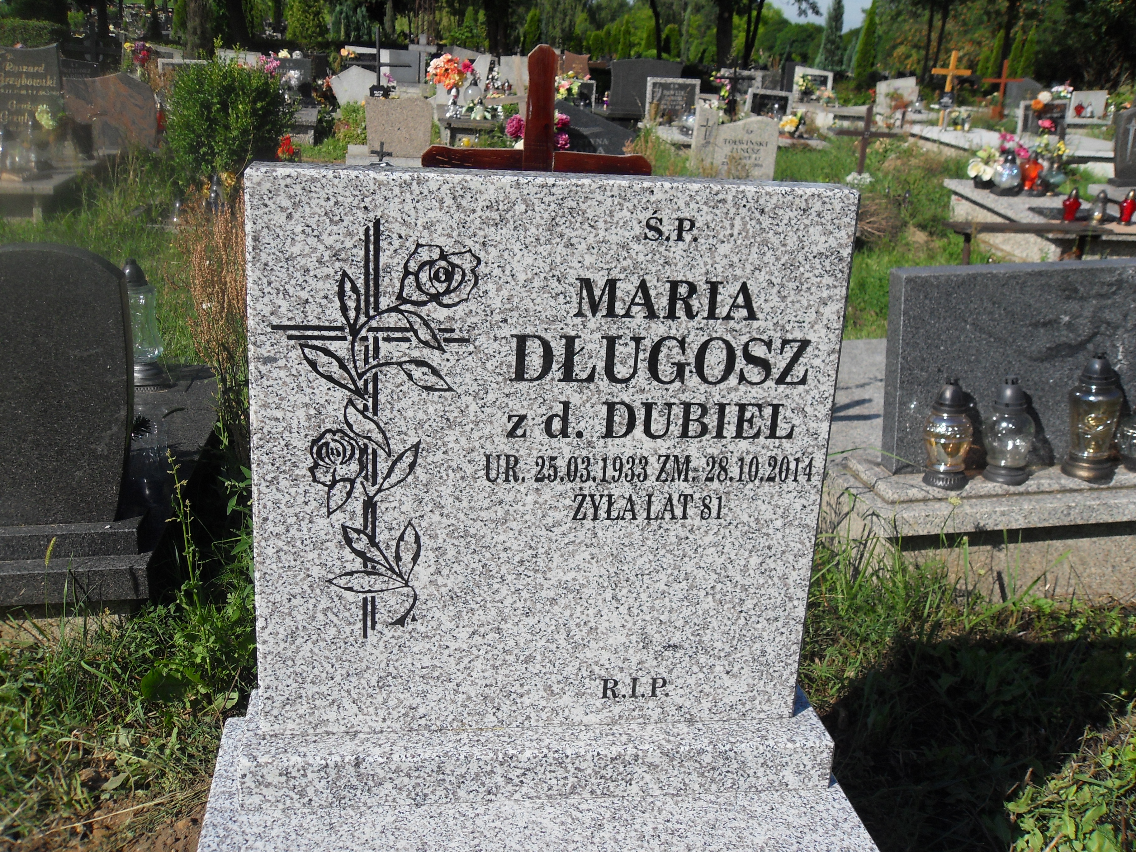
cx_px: 568
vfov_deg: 40.7
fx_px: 1149
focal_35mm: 35
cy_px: 426
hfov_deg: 52.6
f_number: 8.2
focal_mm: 6.3
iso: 80
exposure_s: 1/250
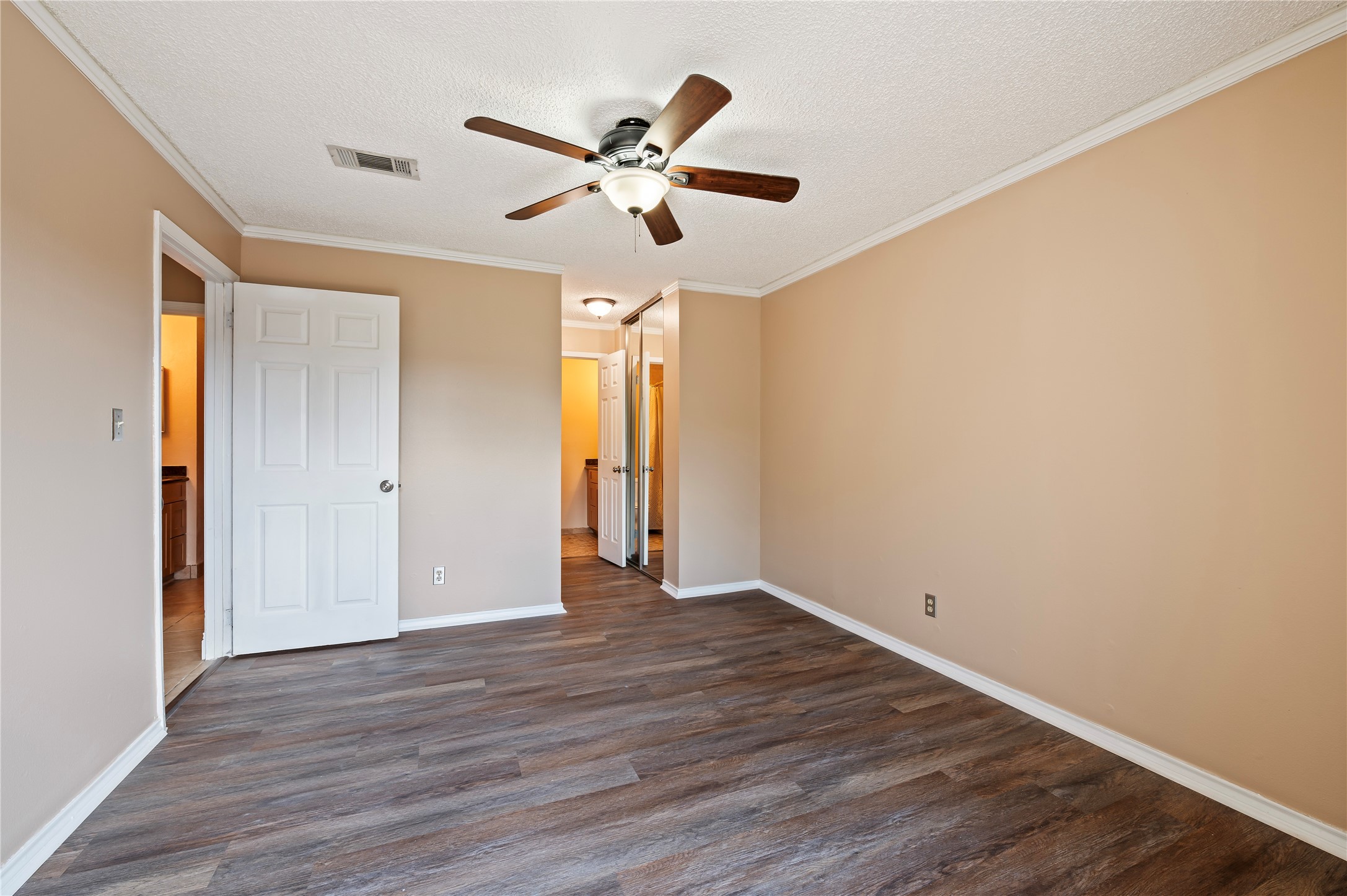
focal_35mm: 15
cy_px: 448
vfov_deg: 77.2
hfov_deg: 100.4
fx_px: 561
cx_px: 674
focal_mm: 15
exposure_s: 1/4
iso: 125
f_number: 6.3
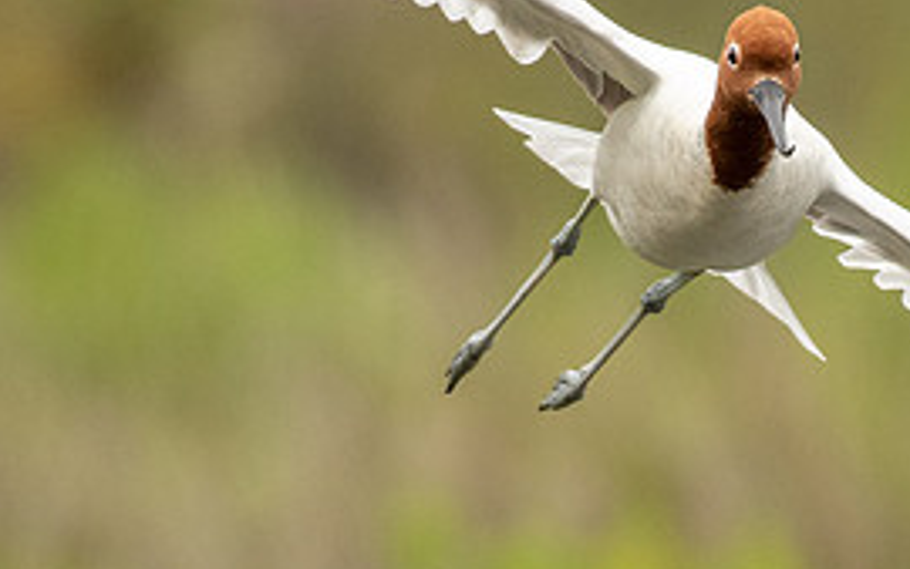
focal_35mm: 2169
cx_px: 756
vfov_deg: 0.6
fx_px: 53815
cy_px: 362
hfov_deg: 1.0
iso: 800
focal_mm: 500
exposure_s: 1/2000
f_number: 5.6
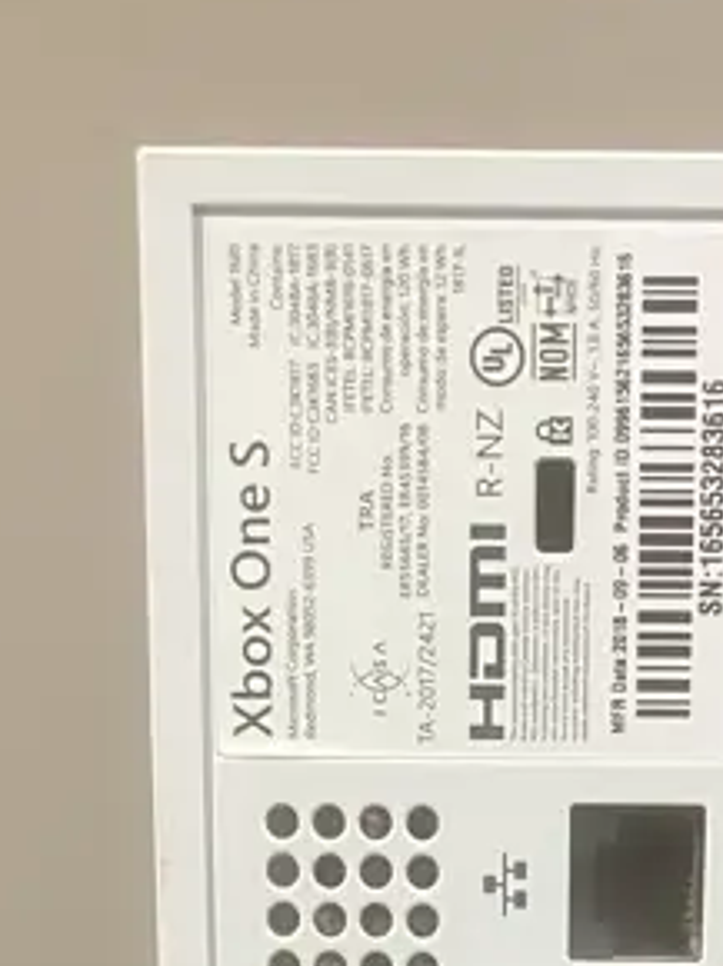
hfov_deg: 14.9
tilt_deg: -14.3
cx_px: 520
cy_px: 1602
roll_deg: -0.2
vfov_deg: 17.2
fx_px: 2761
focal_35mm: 99
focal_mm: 3.99
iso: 160
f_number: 1.8
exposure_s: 1/50
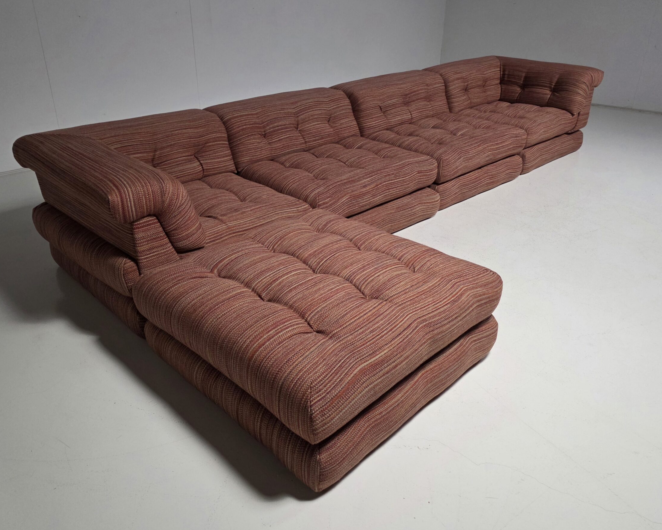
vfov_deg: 54.9
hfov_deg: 66.0
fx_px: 509
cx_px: 324
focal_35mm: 26
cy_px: 244
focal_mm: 6.3
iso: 320
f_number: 1.7
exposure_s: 1/101
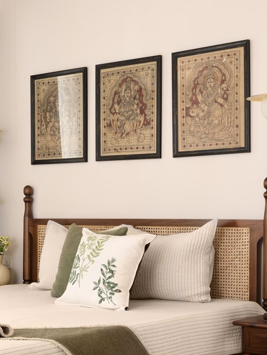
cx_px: 109
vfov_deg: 27.7
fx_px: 719
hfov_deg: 21.0
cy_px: 226
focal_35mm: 70
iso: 400
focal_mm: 50
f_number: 8
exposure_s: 1/1.67
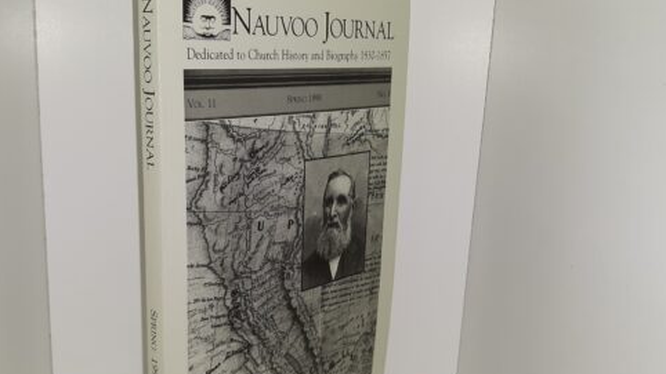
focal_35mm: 38
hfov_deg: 52.5
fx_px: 671
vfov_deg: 31.1
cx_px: 278
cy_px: 219
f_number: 1.7
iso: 40
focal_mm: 3.7
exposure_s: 1/165
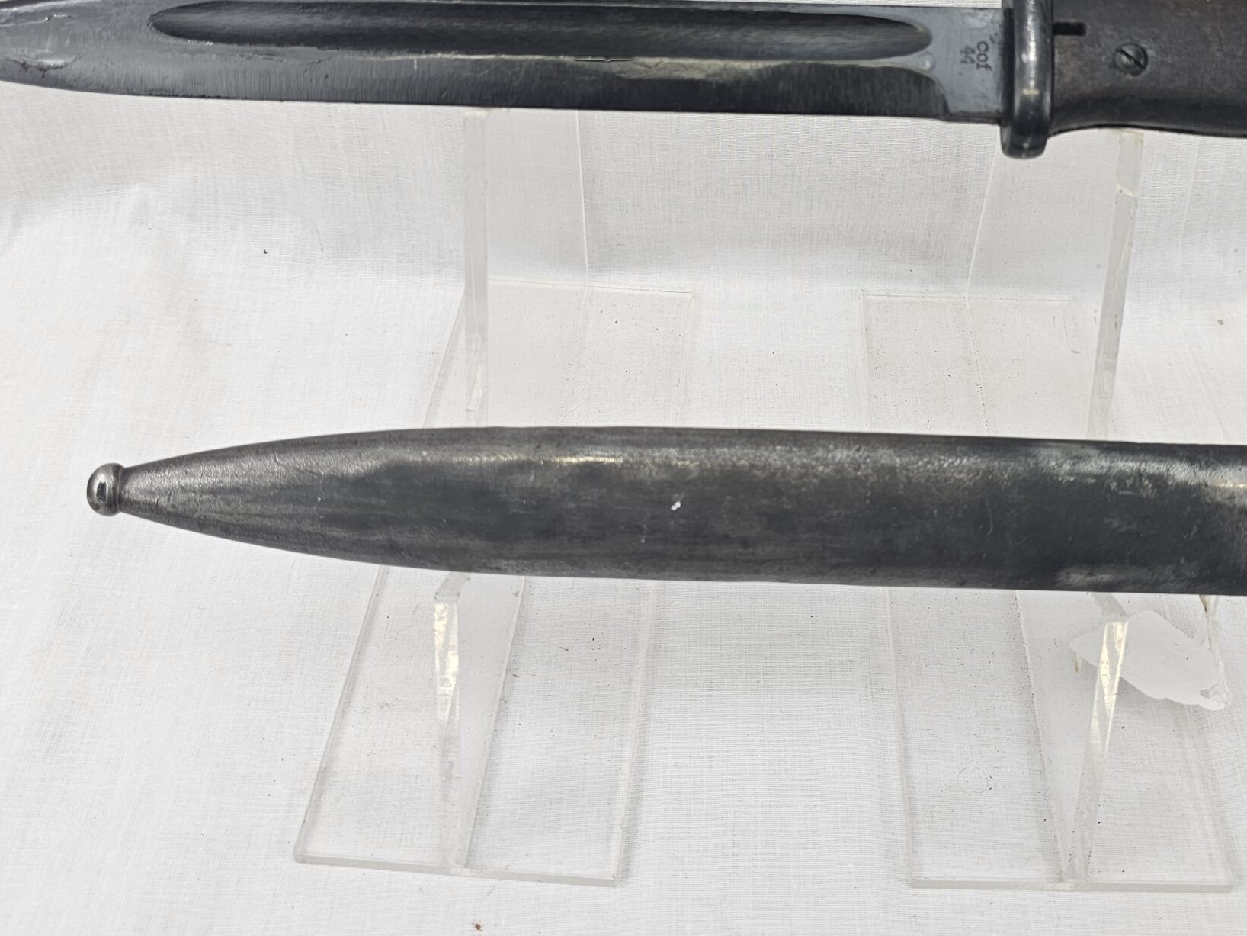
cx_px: 737
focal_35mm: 36
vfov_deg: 38.7
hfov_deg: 51.1
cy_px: 240
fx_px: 1297
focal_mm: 6.3
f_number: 1.7
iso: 40
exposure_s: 1/100
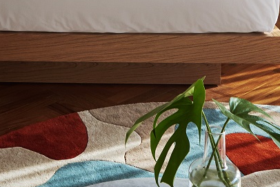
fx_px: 630
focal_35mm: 81
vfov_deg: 14.2
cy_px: -184
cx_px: 53
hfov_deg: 24.6
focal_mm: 18
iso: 100
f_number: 13
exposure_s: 1/6
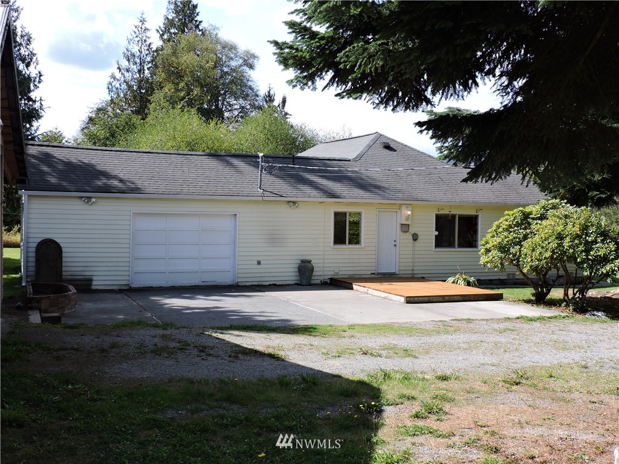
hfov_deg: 46.8
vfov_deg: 36.0
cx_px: 310
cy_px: 232
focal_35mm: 40
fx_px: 715
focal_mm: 7.1
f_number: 3.3
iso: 100
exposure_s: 1/500
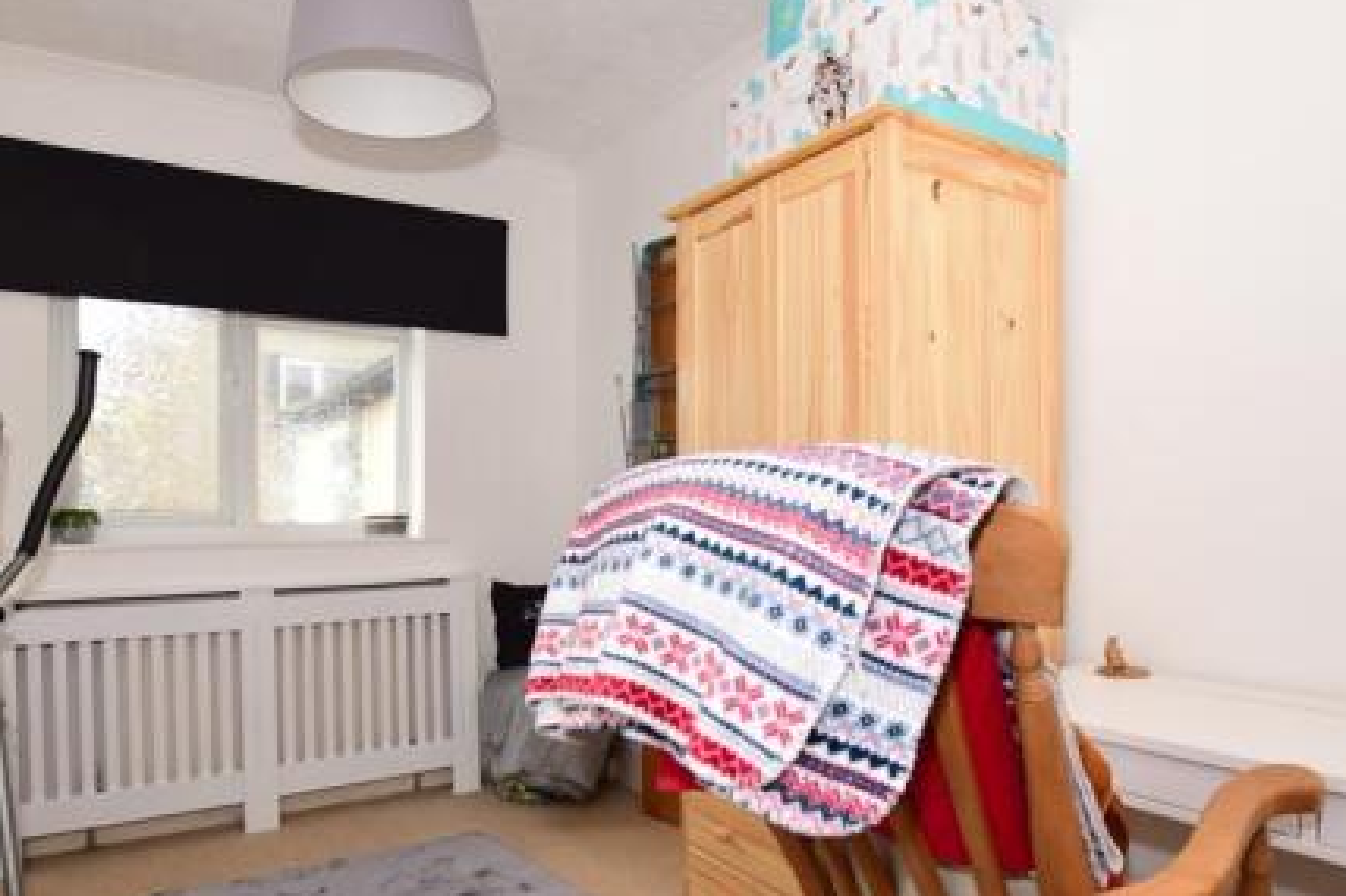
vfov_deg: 54.9
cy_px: 514
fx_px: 860
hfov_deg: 76.0
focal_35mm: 23
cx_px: 726
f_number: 7.1
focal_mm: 10
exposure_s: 1/200
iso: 400
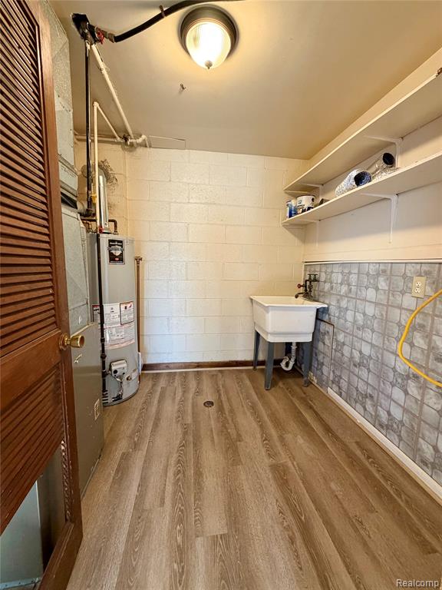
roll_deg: -1.3
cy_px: 295
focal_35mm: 14
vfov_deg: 102.1
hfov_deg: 85.7
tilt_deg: -6.5
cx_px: 221
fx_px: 238
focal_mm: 2.22
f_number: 2.2
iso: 320
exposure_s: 1/60
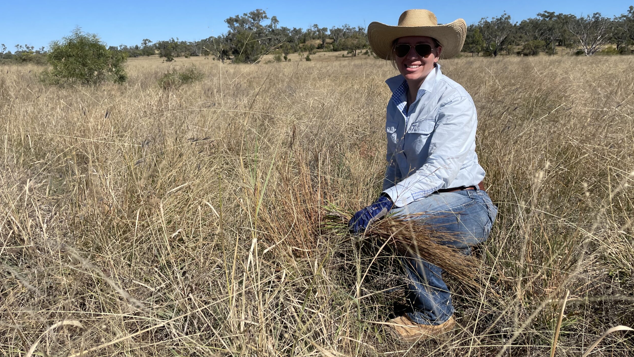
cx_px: 311
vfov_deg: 40.1
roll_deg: +2.4
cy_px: 155
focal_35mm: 29
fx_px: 488
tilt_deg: -11.4
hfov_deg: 66.1
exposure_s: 1/5556
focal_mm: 4.2
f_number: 1.6
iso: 32
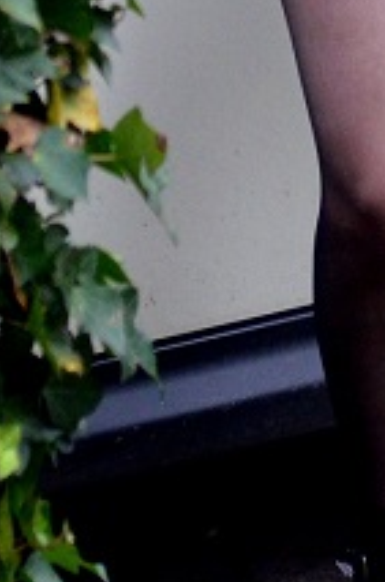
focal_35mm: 352
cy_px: -406
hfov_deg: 3.9
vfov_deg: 5.8
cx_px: 451
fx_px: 5674
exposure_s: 1/640
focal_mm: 50
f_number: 2.5
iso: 1600
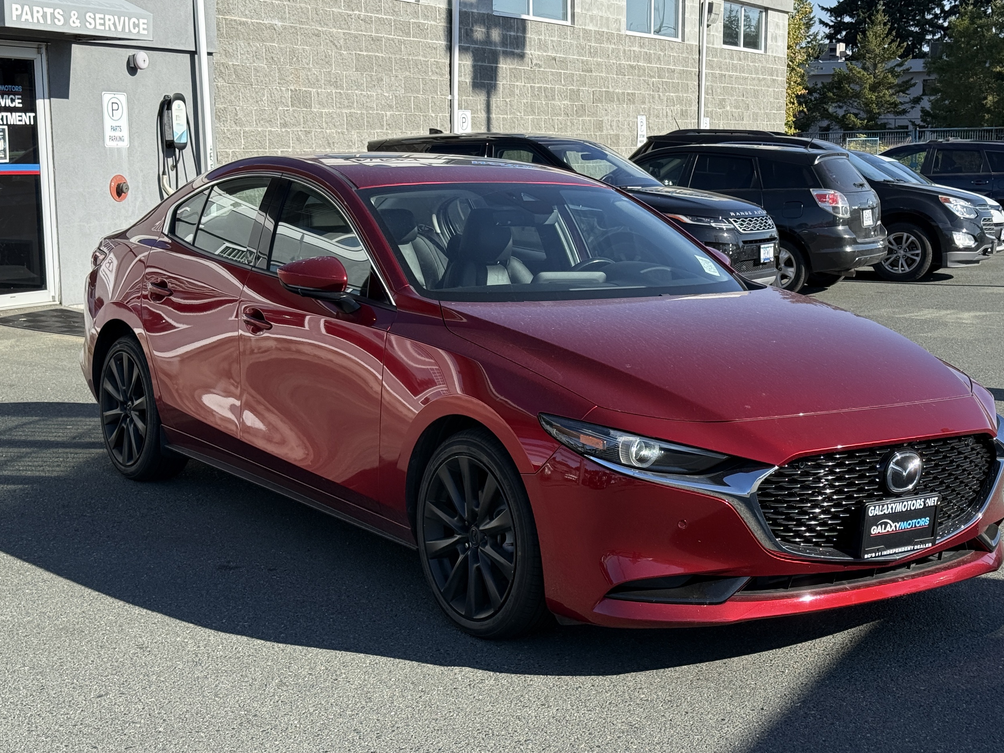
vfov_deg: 26.6
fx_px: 1595
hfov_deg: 34.9
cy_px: 394
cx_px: 531
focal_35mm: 55
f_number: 1.78
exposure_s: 1/2976
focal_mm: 6.76
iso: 80
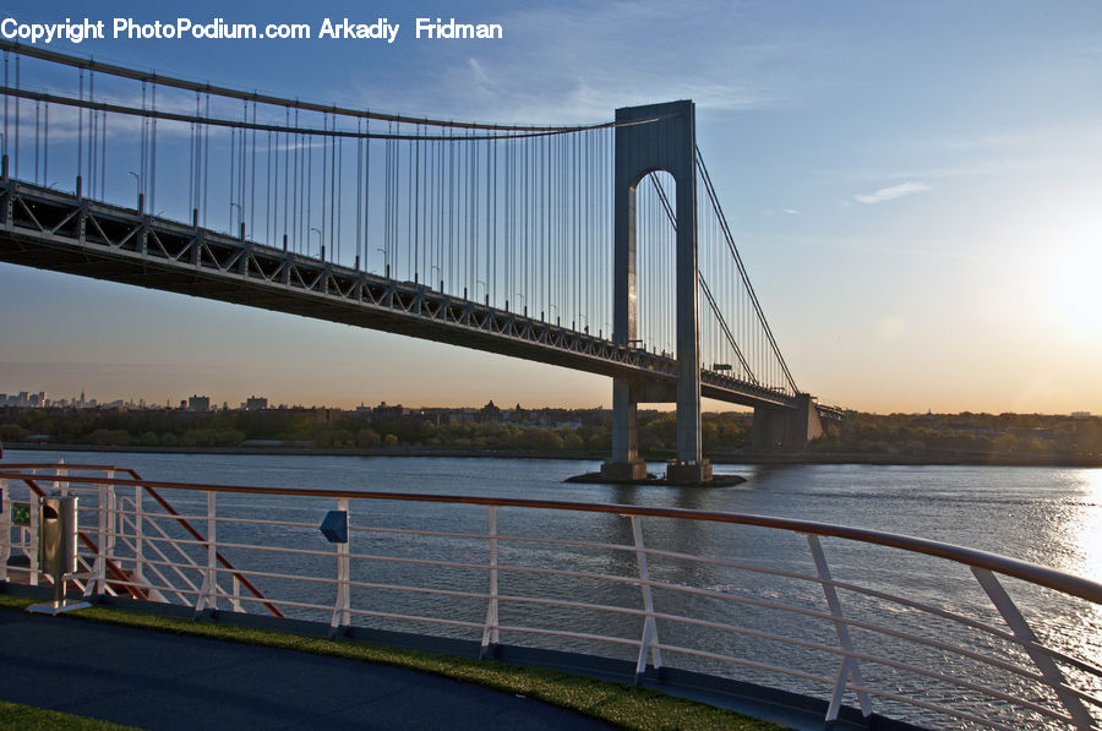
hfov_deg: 62.0
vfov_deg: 43.5
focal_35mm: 30
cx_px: 551
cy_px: 366
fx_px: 917
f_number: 8
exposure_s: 1/800
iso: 200
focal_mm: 20
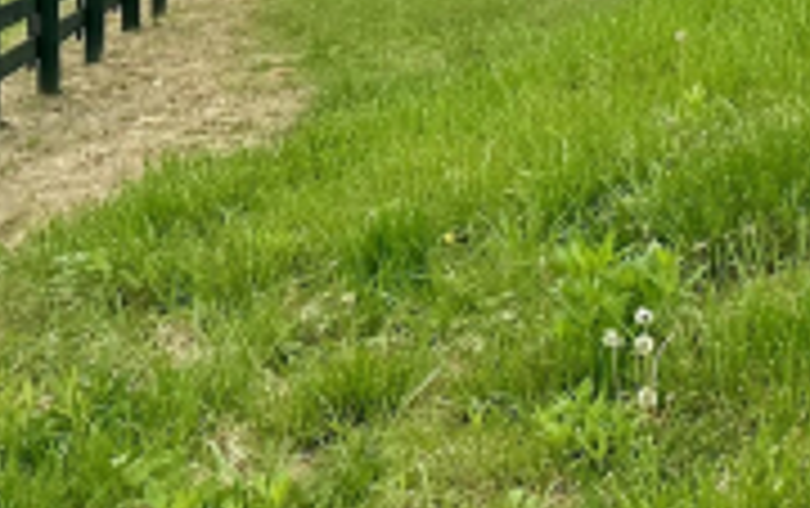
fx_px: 2078
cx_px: 785
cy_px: -566
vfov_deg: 12.1
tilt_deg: -1.8
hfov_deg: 21.4
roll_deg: +0.3
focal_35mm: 94
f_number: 1.78
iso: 80
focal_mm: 6.86
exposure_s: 1/5000
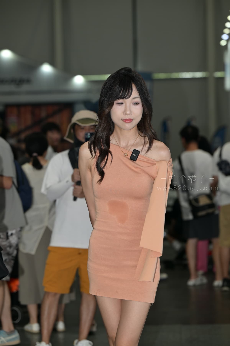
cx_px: 115
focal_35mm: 105
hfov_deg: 13.0
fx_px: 1006
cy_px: 173
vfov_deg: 19.5
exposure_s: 1/250
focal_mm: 105
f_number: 4
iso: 400
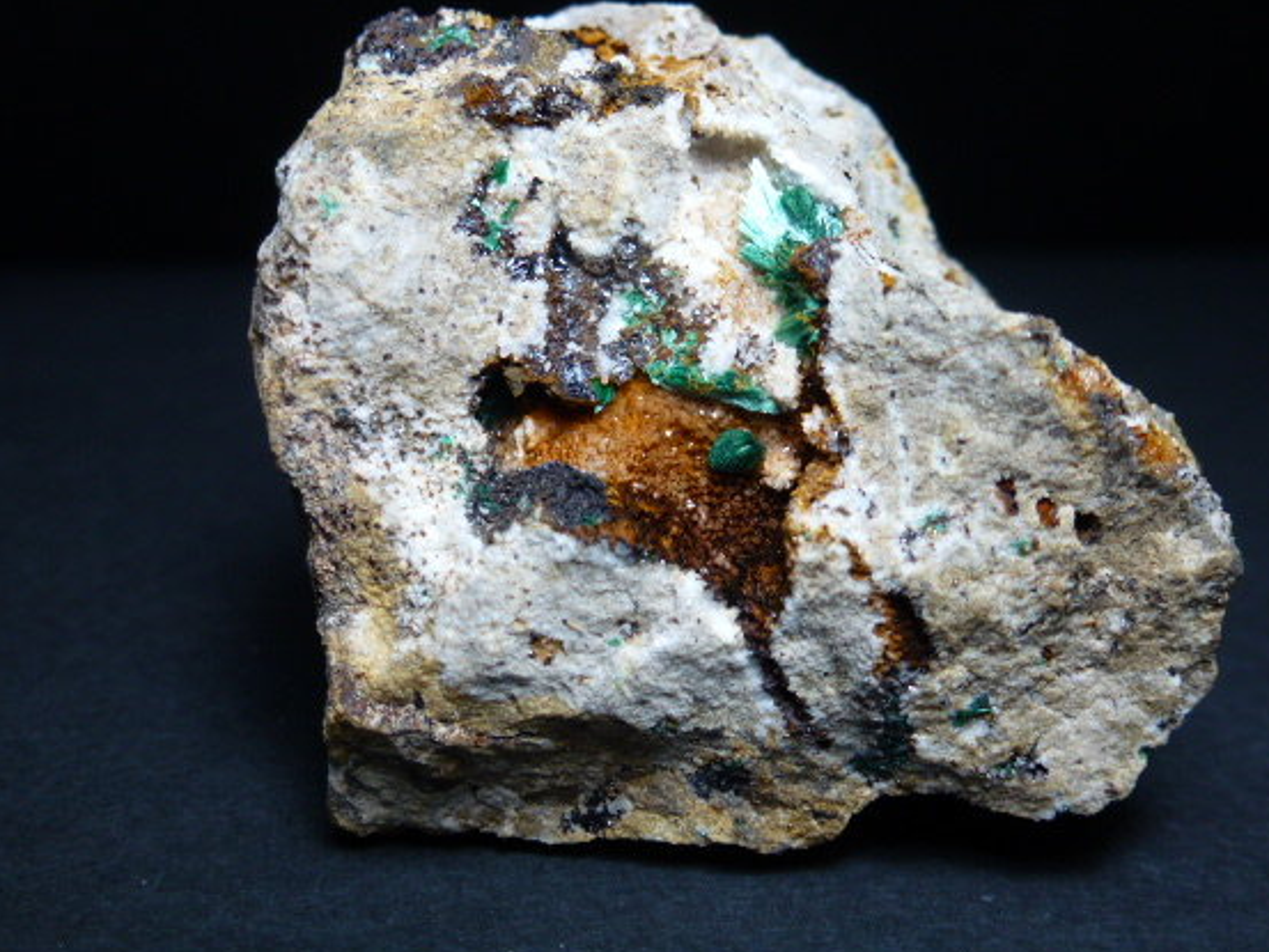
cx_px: 679
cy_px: 470
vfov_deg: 32.9
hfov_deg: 42.9
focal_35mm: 44
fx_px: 1613
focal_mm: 6.8
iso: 160
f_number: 3.8
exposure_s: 1/80
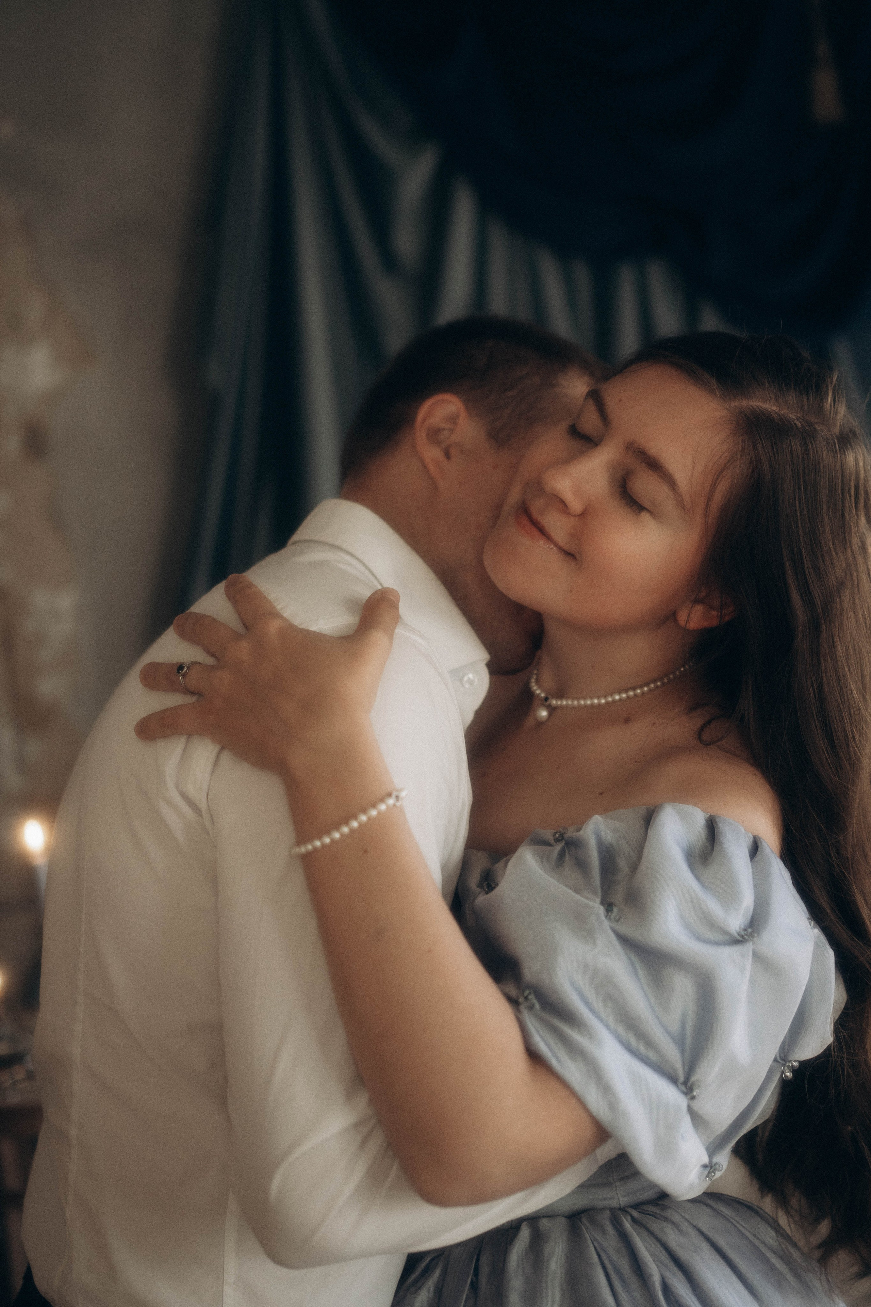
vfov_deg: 37.9
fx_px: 1905
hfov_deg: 25.8
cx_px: 436
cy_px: 654
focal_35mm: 52
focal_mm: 35
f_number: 1.8
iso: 320
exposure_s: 1/320
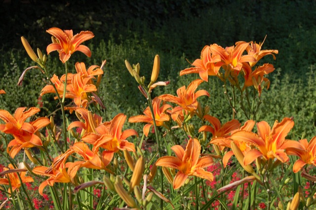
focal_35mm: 82
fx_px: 723
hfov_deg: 24.6
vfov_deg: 16.5
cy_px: 105
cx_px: 158
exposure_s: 1/320
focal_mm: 55
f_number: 9
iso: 400
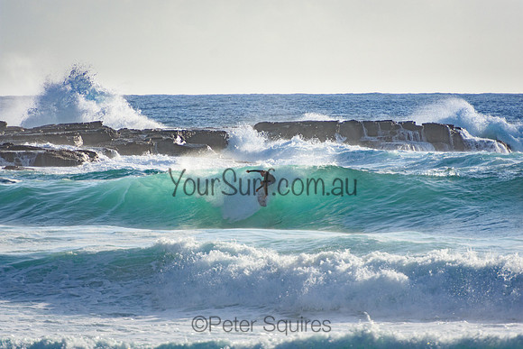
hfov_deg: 3.5
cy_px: 174
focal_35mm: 585
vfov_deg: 2.4
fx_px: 8500
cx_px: 262
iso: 280
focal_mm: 390
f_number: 5.6
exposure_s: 1/2000
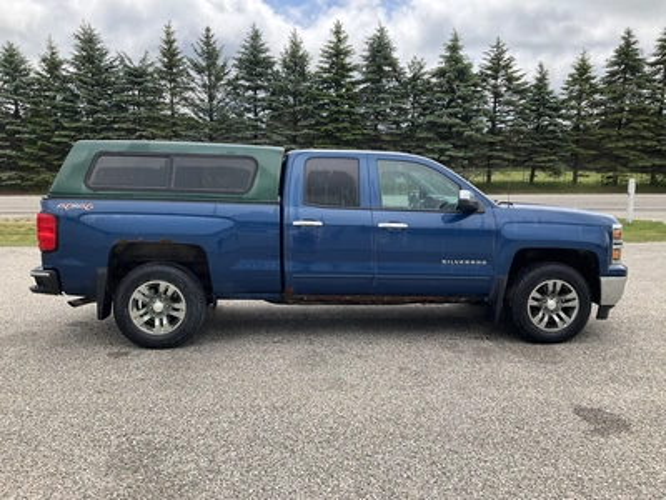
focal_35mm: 29
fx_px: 558
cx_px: 333
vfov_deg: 48.2
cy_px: 250
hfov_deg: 61.7
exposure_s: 1/978
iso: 25
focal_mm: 3
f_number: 1.8
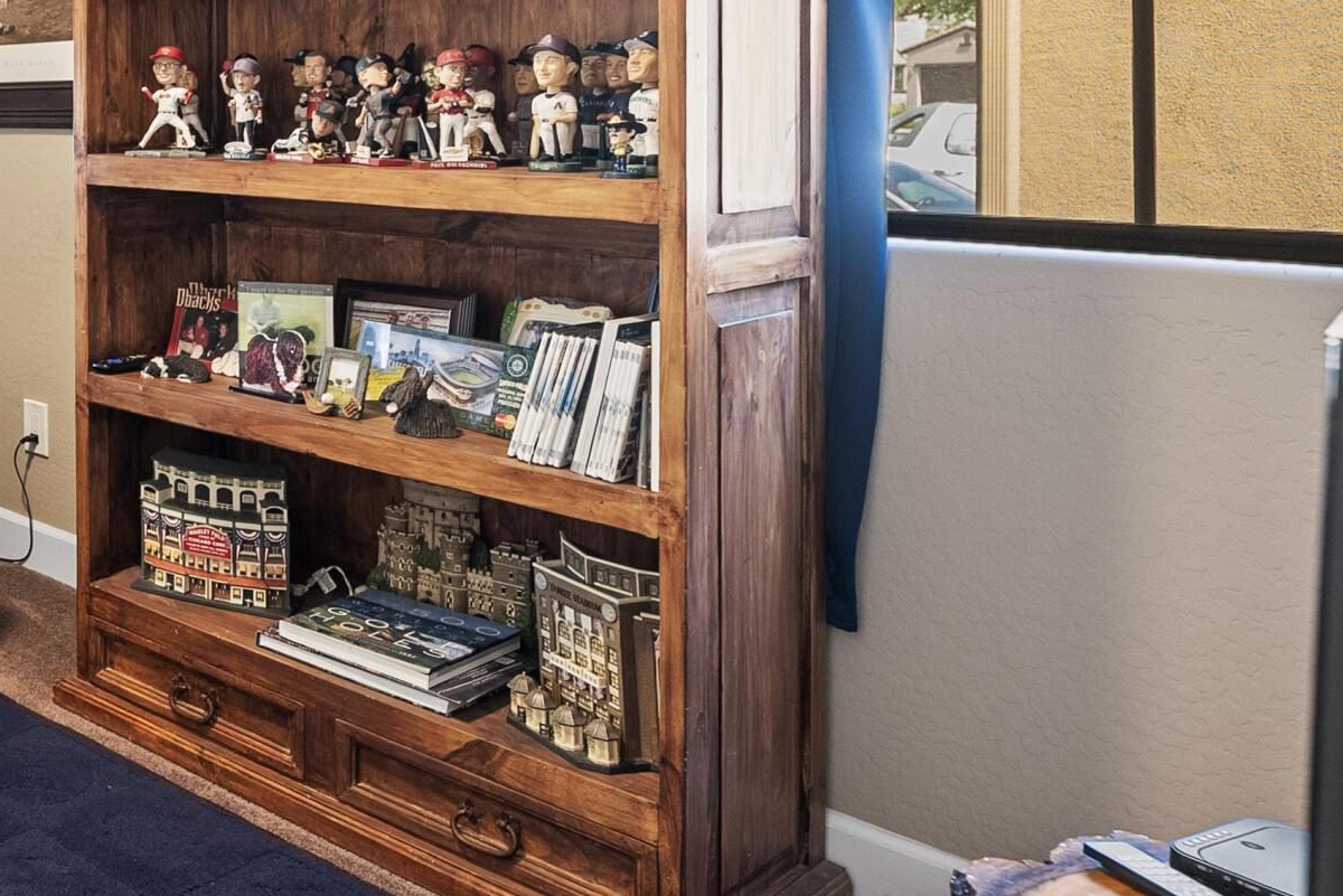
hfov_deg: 39.5
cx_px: -262
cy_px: 163
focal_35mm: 35
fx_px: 1306
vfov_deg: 36.4
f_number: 4.5
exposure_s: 1/3
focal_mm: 14
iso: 640
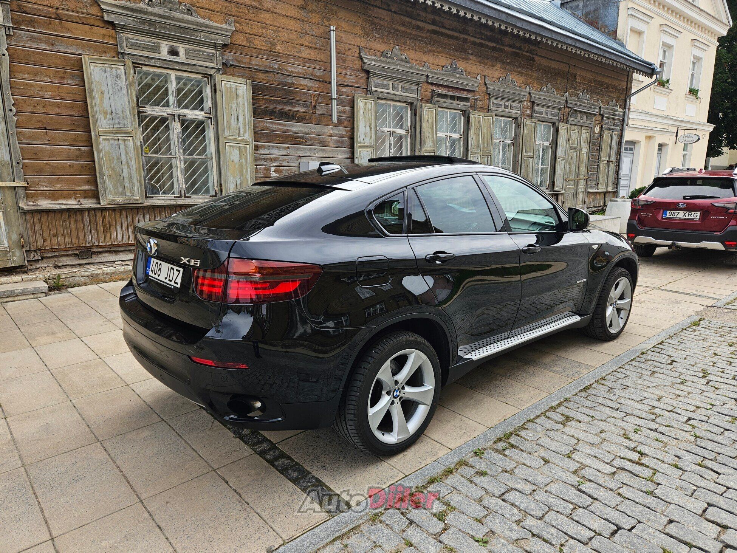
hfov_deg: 73.9
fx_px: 490
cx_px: 368
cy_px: 276
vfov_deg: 58.9
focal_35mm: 23
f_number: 1.8
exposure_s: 1/619
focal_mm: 5.4
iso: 25
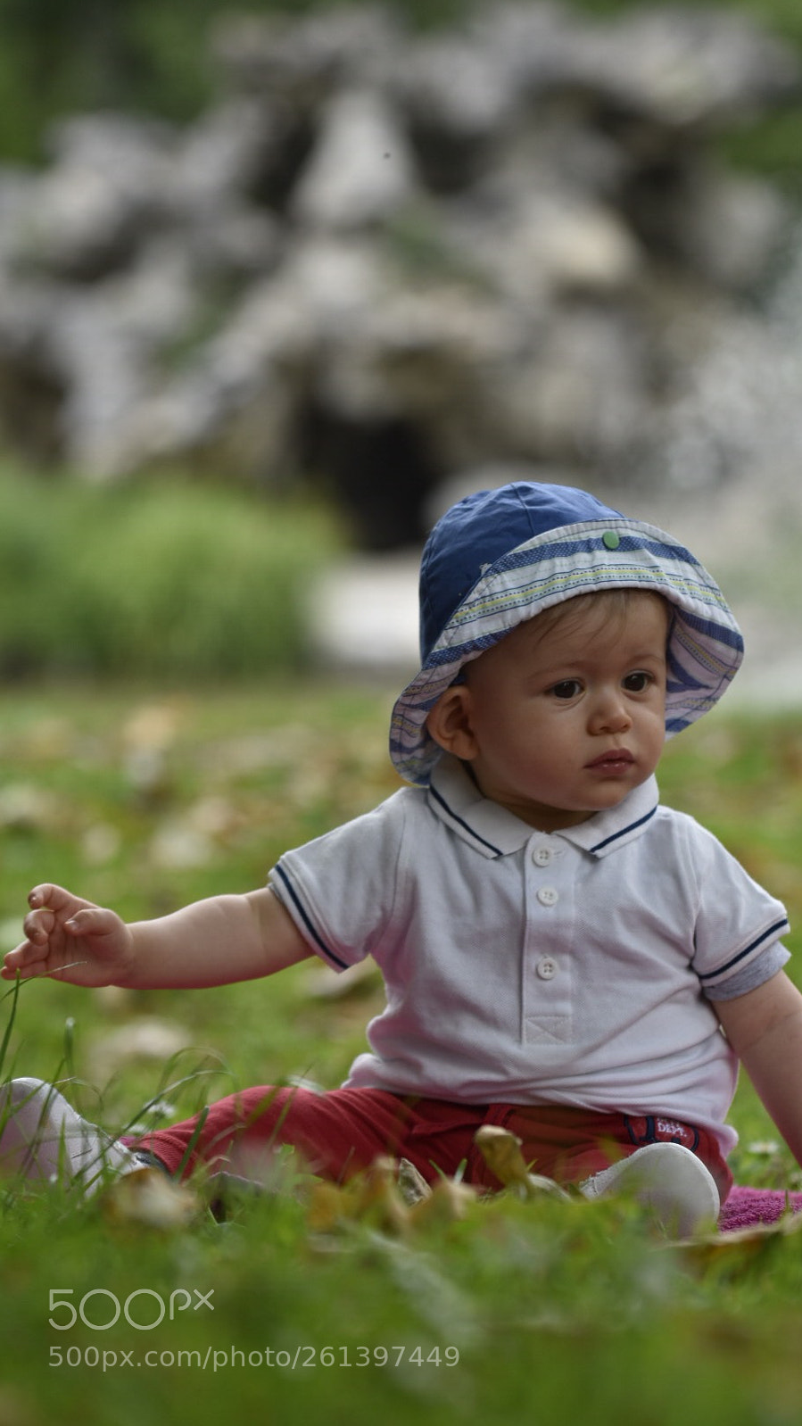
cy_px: 713
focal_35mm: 192
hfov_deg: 6.3
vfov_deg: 11.2
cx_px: 469
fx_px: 7258
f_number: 4
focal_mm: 122
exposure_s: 1/250
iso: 100
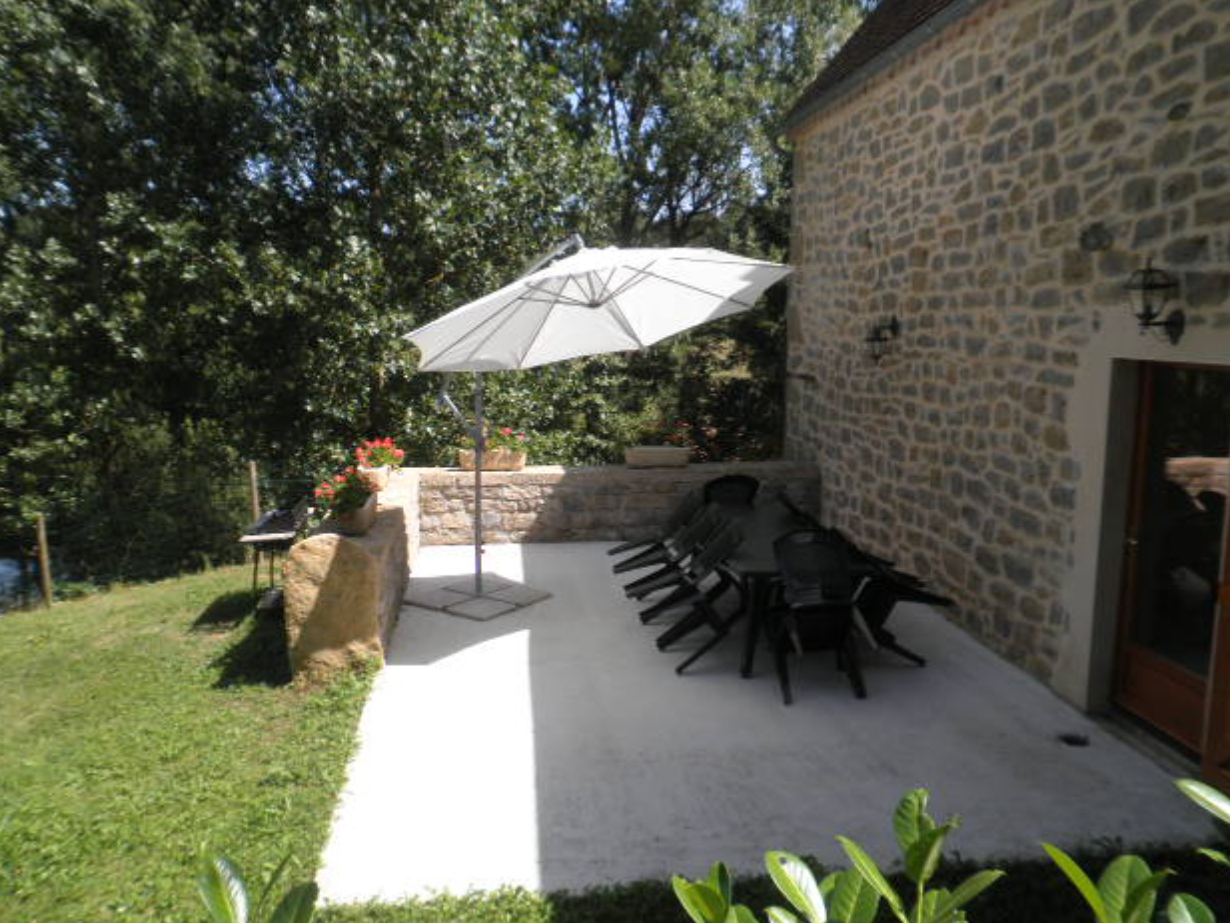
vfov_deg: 51.4
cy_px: 462
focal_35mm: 27
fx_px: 959
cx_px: 627
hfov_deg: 65.3
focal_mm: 4.7
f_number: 7.8
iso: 64
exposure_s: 1/100
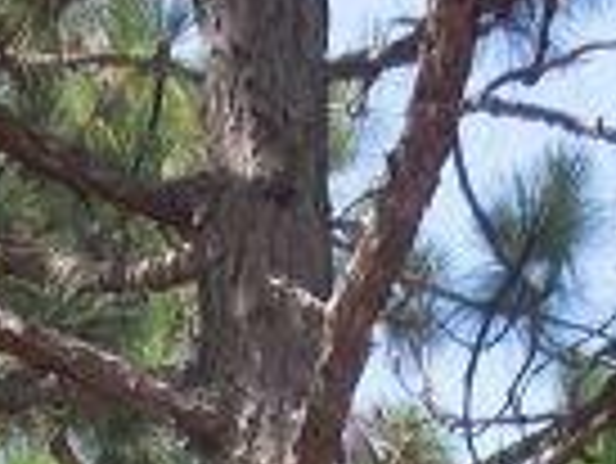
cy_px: 1212
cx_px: -63
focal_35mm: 187
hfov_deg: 10.4
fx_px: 3331
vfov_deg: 7.3
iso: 100
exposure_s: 1/250
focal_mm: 4.5
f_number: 3.3
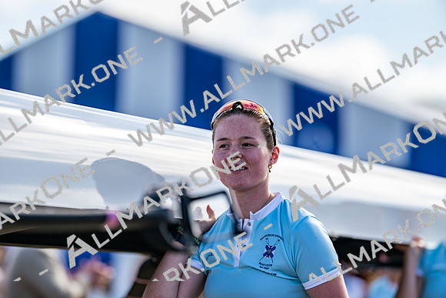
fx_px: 1673
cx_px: 223
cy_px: 149
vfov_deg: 10.2
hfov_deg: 15.2
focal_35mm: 135
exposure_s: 1/3200
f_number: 1.8
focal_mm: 135
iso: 64
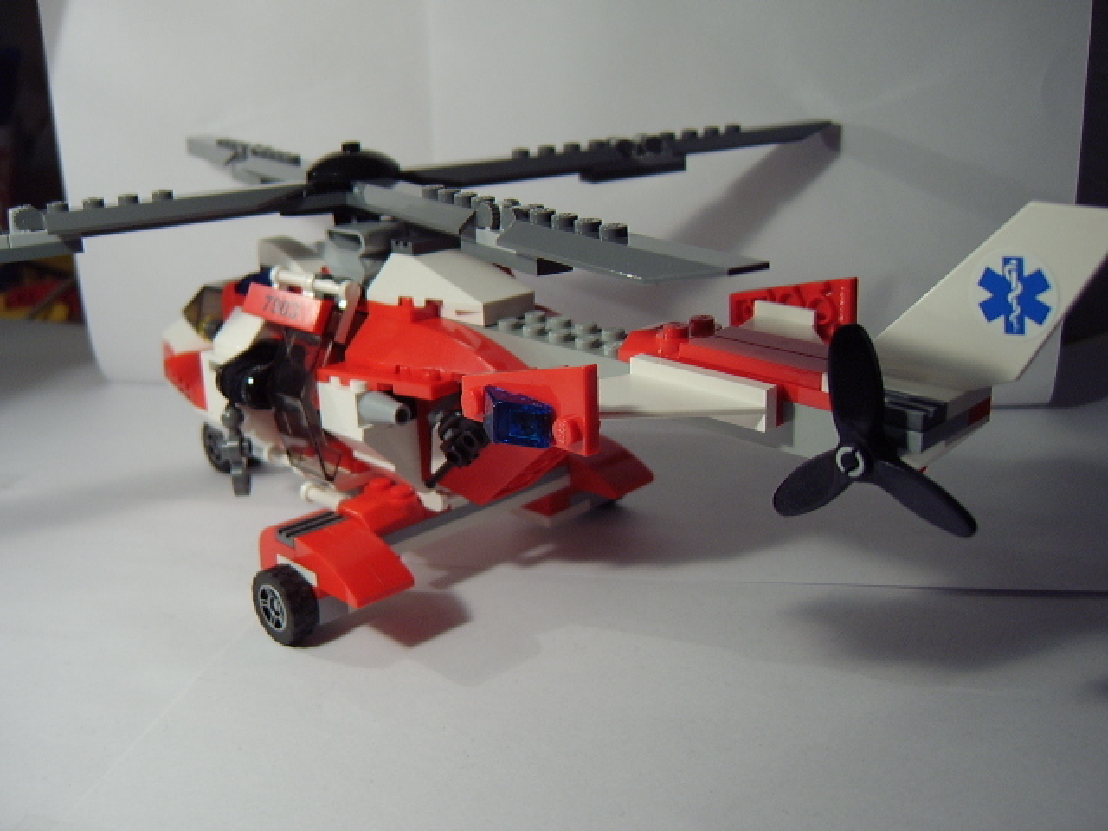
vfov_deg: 45.4
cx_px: 554
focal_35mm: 31
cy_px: 416
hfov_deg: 58.4
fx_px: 992
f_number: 2.7
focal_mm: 8.13
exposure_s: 1/38
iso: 100
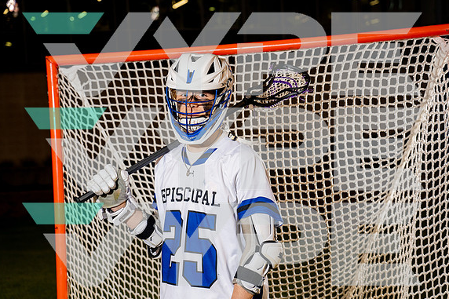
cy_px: 150
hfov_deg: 28.5
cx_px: 224
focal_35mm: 71
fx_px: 885
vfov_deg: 19.2
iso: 400
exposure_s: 1/250
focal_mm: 70
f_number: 4
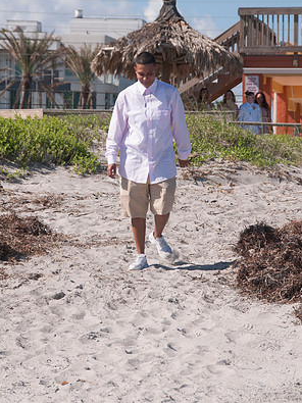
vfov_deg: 10.7
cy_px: 177
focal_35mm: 184
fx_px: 2142
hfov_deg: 8.1
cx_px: 150
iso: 100
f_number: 11
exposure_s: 1/250
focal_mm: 112
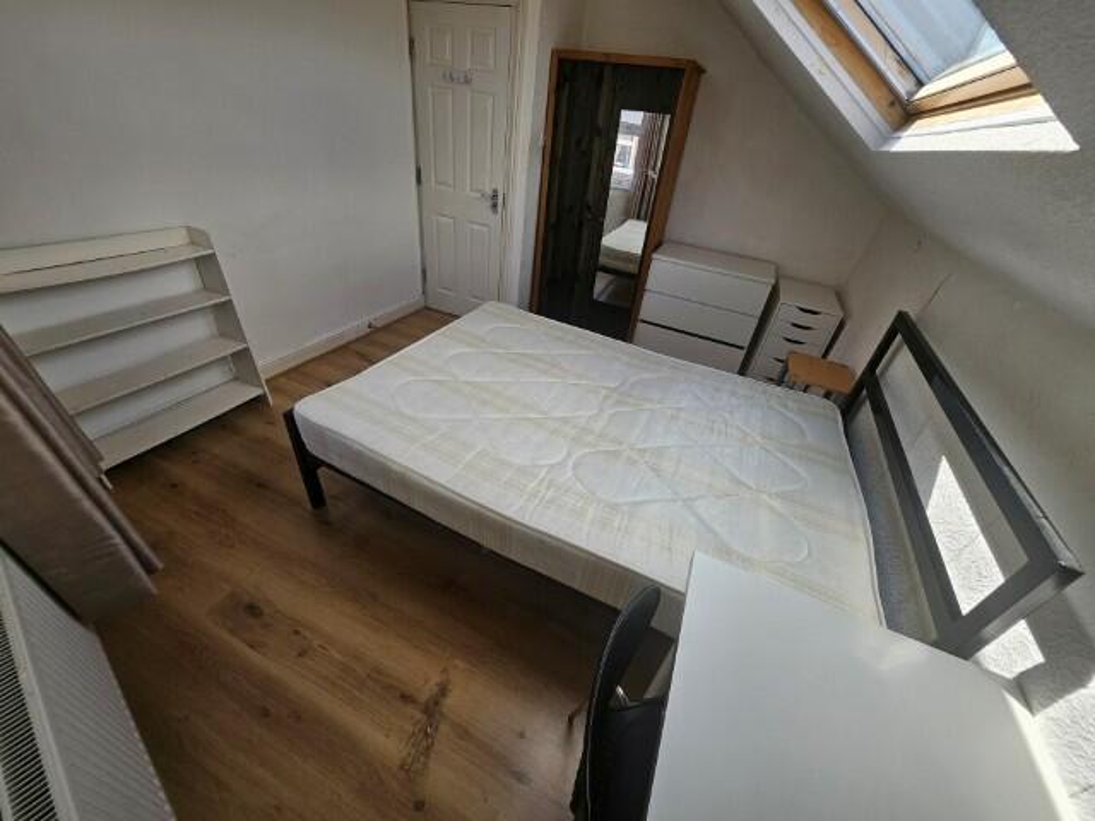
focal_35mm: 13
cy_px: 410
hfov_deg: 106.2
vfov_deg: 89.9
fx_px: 411
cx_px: 548
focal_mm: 1.7
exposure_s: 1/187
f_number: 2.2
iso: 32
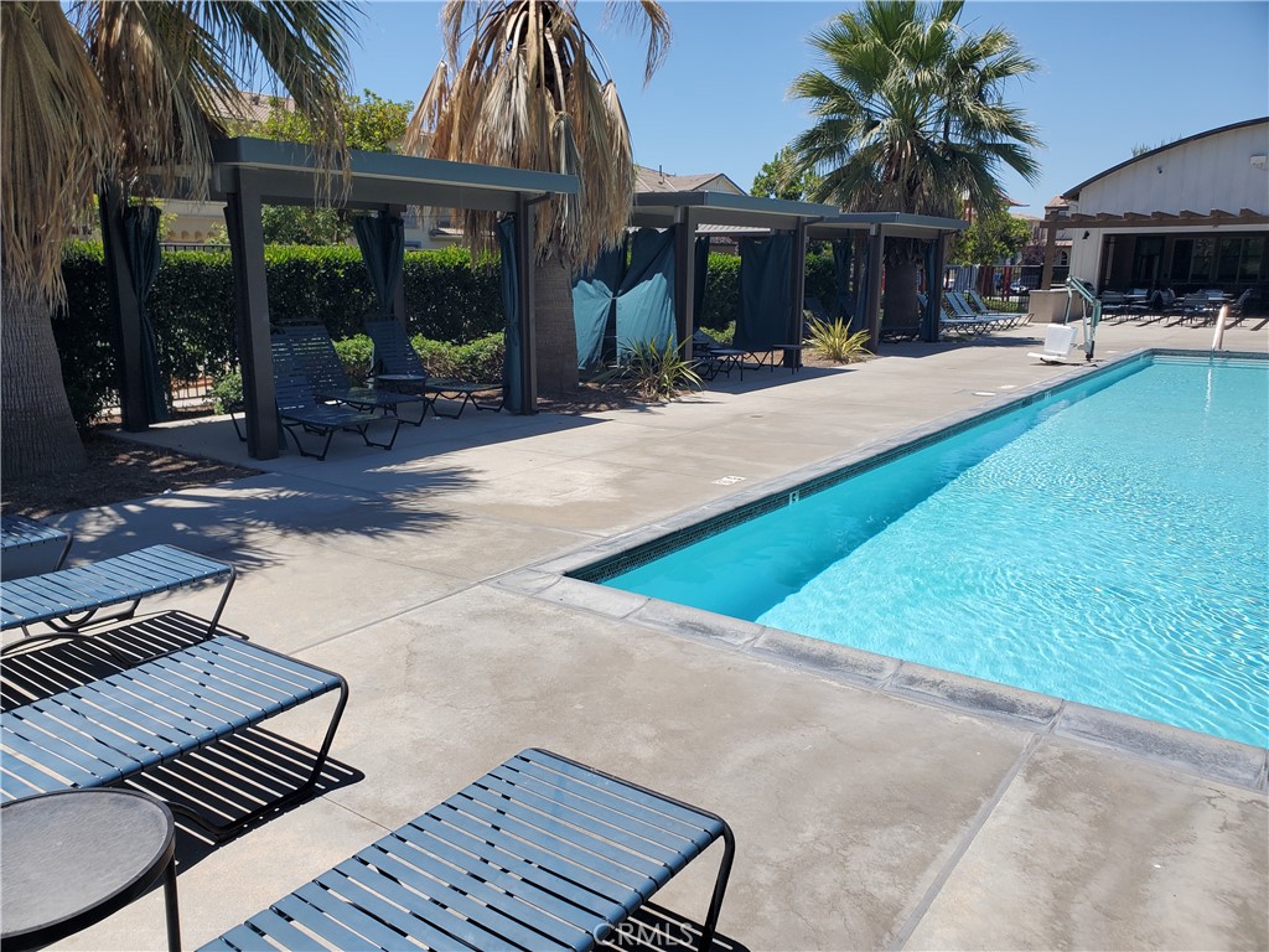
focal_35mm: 26
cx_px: 634
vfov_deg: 53.1
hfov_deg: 67.3
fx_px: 953
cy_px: 476
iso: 50
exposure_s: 1/1910
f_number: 2.4
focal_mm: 4.3
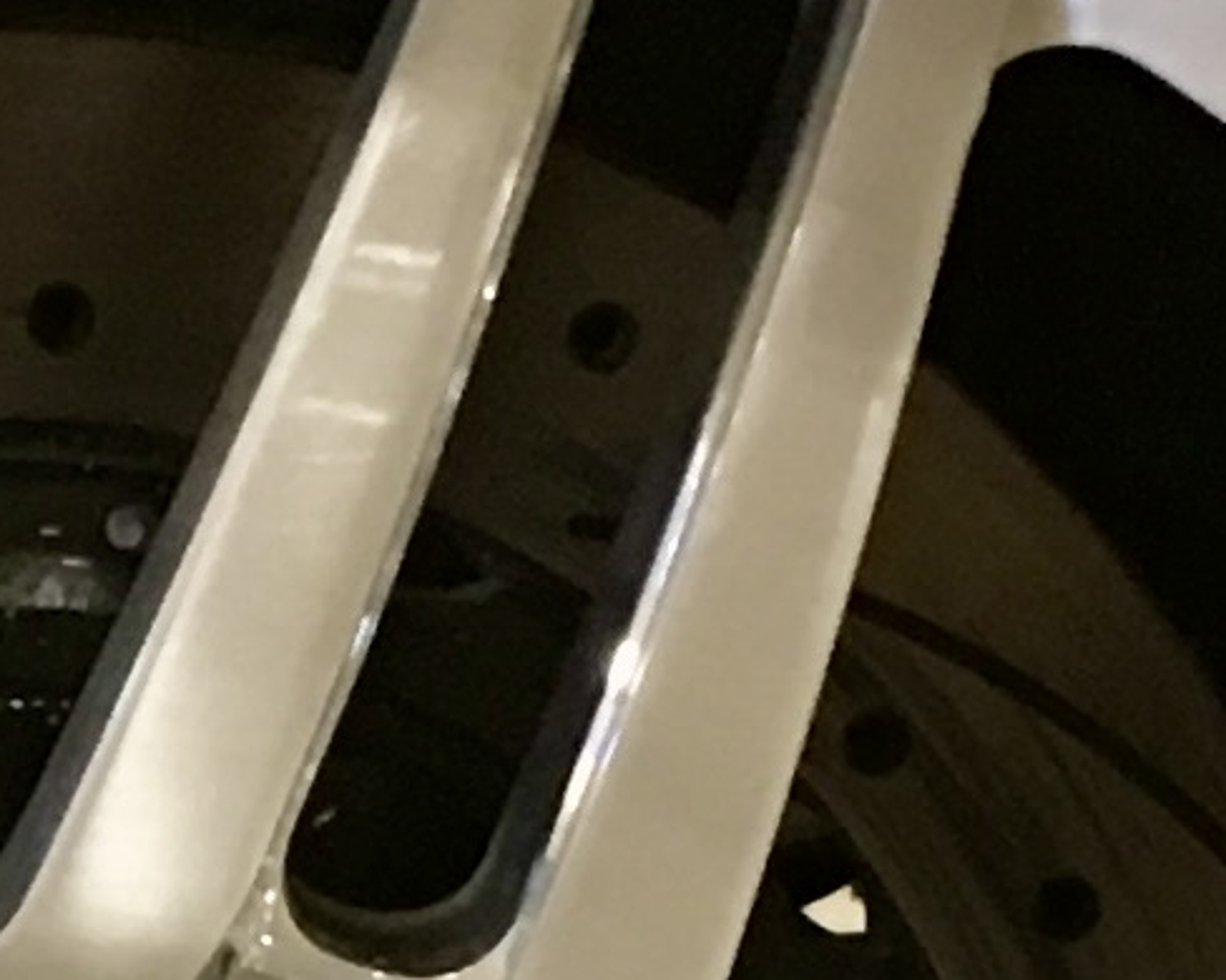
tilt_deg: -13.8
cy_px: 1510
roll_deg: +0.4
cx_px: -173
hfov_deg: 8.2
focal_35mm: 234
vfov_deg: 6.5
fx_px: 8487
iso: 100
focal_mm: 4.15
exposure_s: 1/10
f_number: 2.2
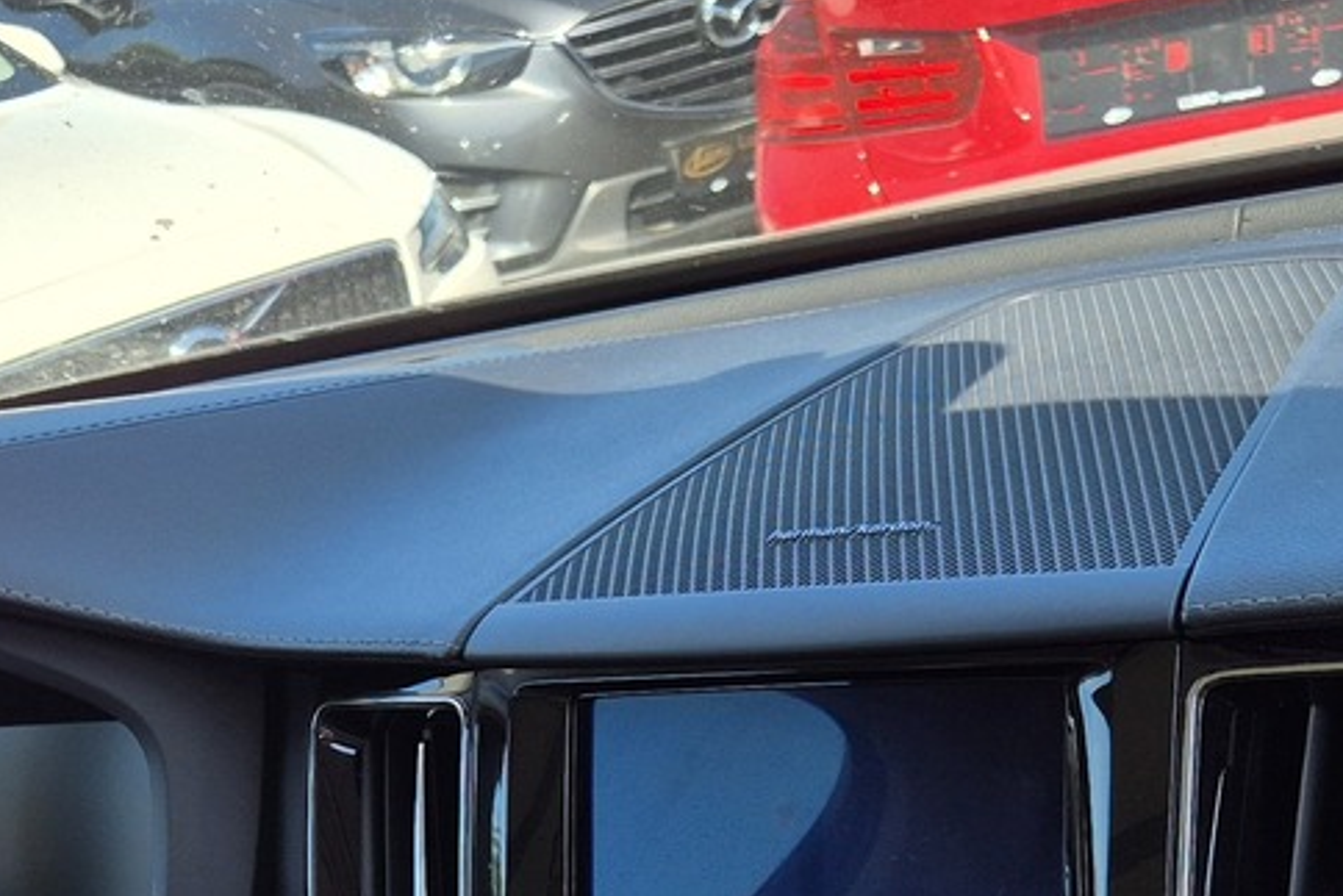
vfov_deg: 16.3
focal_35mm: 79
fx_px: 2948
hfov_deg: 25.6
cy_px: 1196
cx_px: 769
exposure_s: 1/509
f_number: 1.8
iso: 25
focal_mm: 5.4
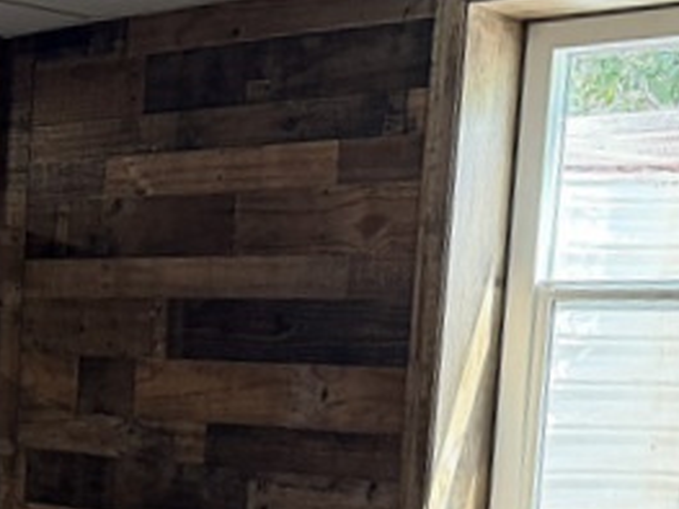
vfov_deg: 19.5
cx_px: -188
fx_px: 1431
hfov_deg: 23.7
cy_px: 525
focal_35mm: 73
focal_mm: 6.76
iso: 250
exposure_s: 1/120
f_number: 1.78
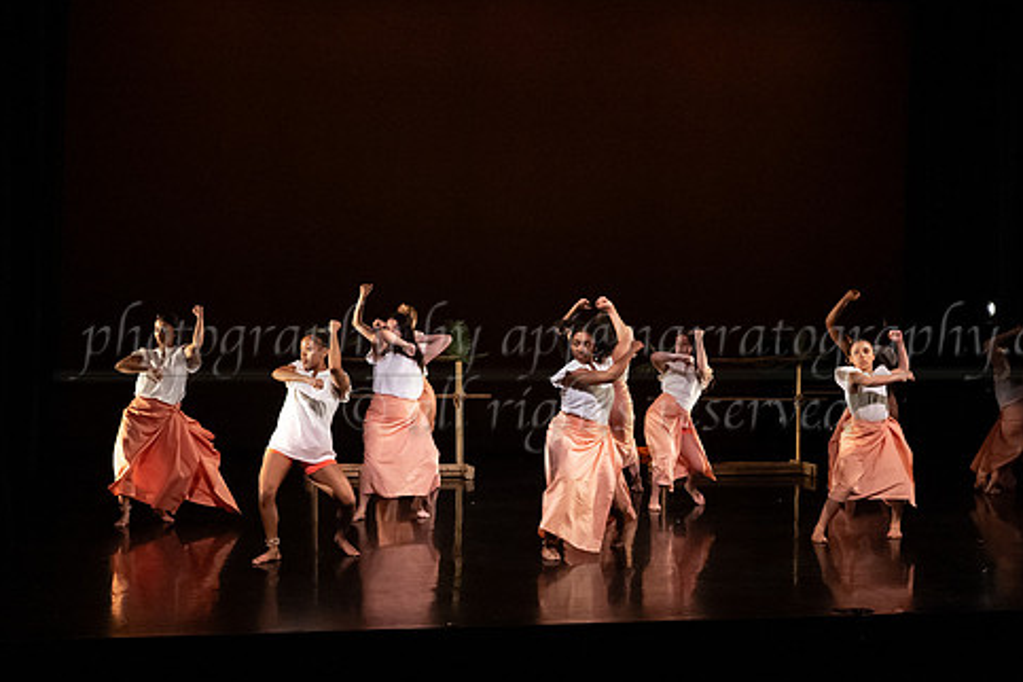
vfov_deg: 24.2
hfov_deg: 35.6
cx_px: 597
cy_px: 372
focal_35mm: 56
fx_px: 1591
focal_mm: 37
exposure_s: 1/400
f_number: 4
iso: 4000
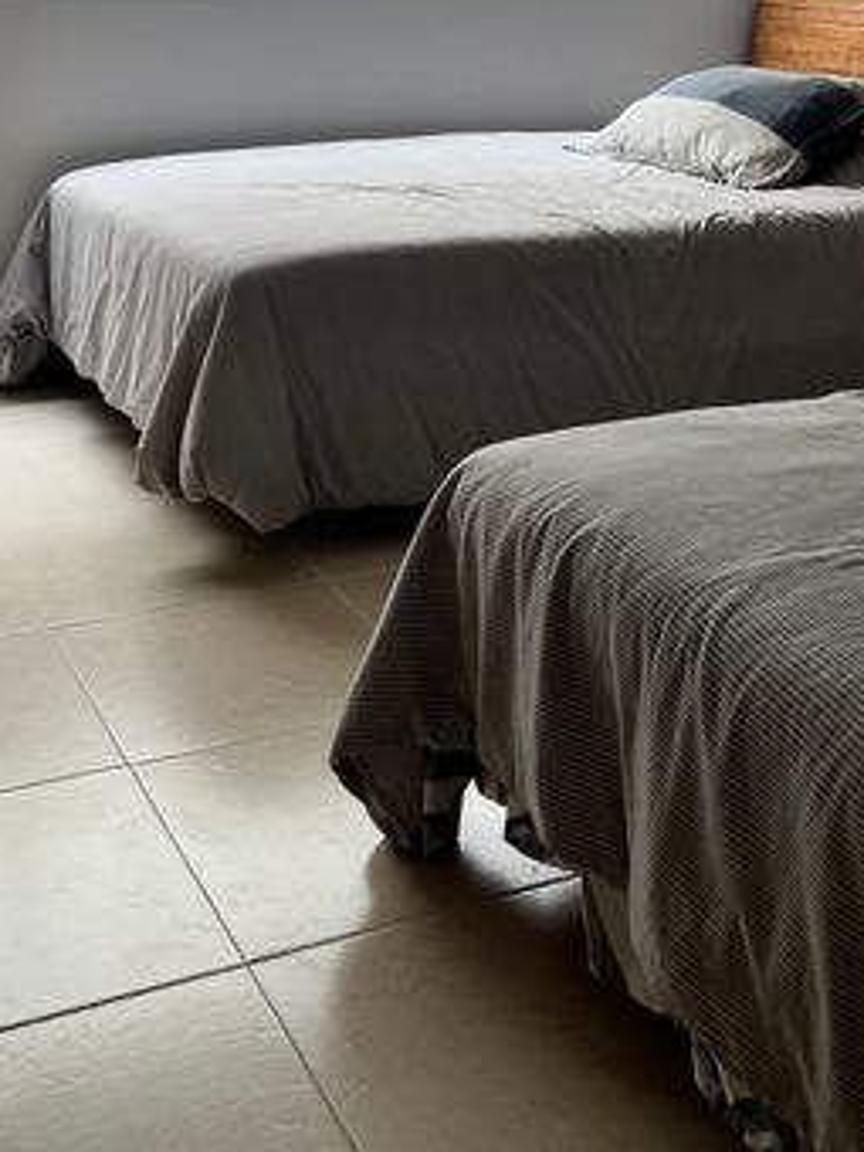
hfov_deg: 28.6
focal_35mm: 51
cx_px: 407
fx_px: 1697
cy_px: 117
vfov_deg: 35.3
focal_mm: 5.1
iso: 80
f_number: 1.6
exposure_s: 1/121
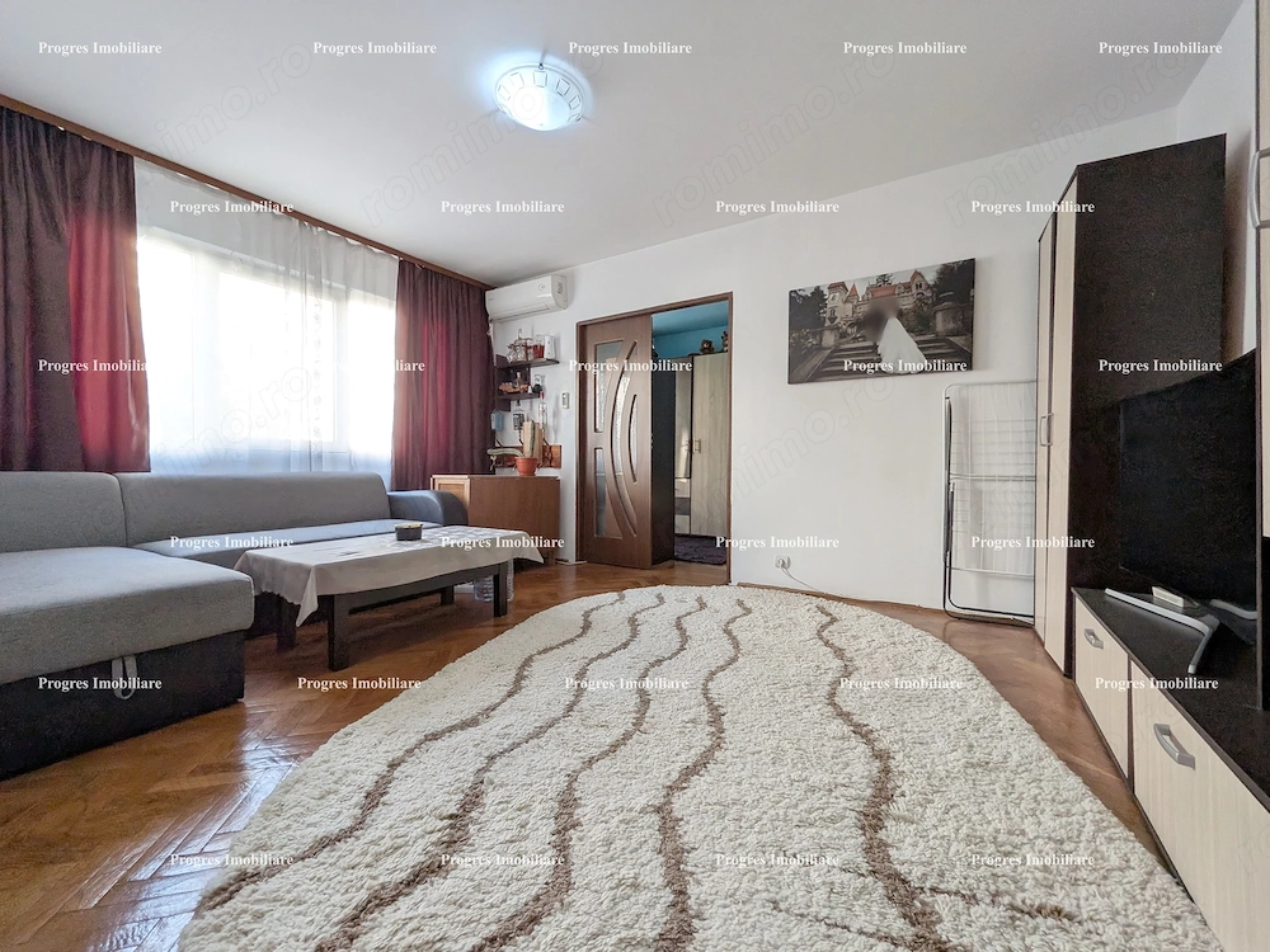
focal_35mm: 13
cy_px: 476
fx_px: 477
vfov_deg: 89.9
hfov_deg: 106.2
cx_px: 635
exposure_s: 1/50
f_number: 2.2
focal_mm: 1.54
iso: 85
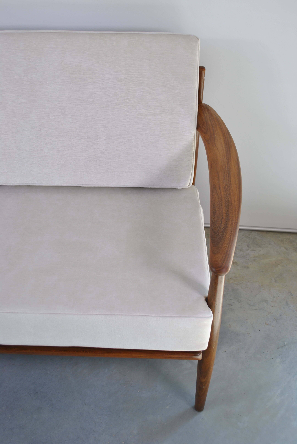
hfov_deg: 37.0
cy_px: 222
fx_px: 444
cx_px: 148
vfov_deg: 53.1
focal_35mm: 36
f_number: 5.6
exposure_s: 1/40
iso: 100
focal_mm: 24
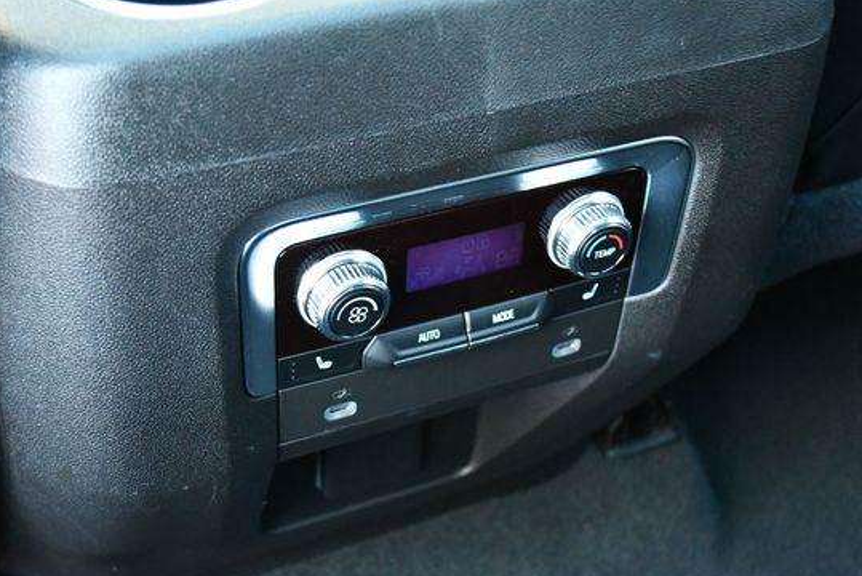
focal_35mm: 57
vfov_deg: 23.8
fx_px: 1366
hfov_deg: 35.0
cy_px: 285
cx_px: 403
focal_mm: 24
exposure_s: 1/60
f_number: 4
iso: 4000
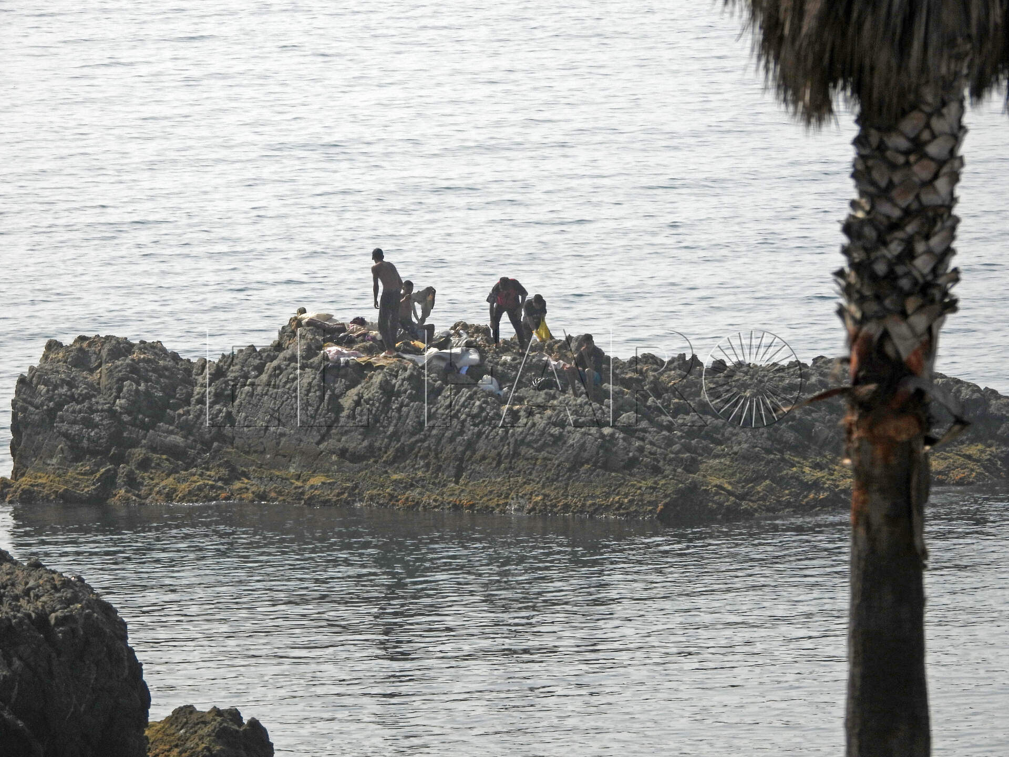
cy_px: 378
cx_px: 504
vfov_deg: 3.9
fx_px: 11076
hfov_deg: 5.2
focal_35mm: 380
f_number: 5
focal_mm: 67.8
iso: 100
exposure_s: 1/2000
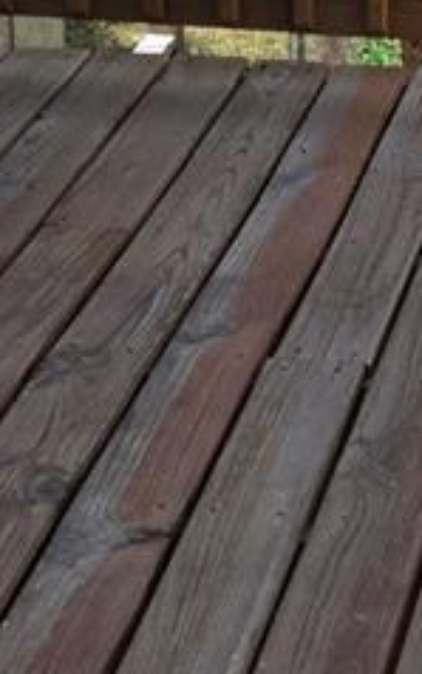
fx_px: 2261
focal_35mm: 123
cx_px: 748
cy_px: 85
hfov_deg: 10.1
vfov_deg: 16.8
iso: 80
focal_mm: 5.4
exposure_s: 1/2921
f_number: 1.8
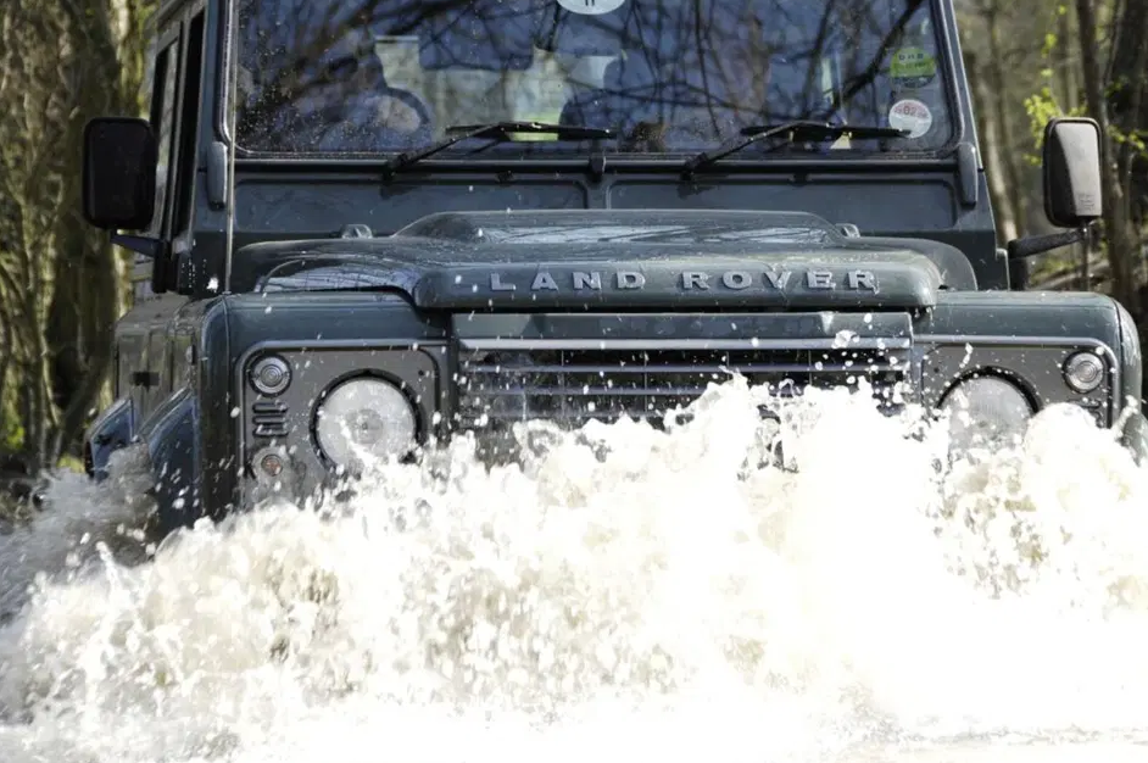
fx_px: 6391
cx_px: 690
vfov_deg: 6.8
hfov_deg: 10.3
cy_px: 291
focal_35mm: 201
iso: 200
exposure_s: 1/200
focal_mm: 105
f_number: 5.3
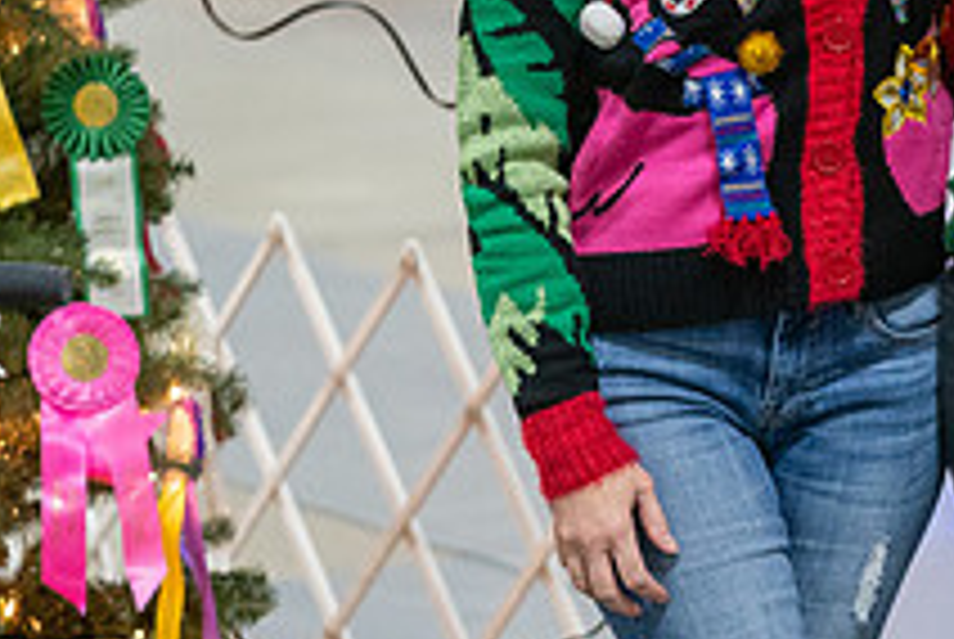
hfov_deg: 9.8
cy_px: -74
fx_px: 5440
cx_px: 1233
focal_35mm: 205
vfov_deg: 6.7
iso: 3200
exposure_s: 1/160
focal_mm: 75
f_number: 2.8
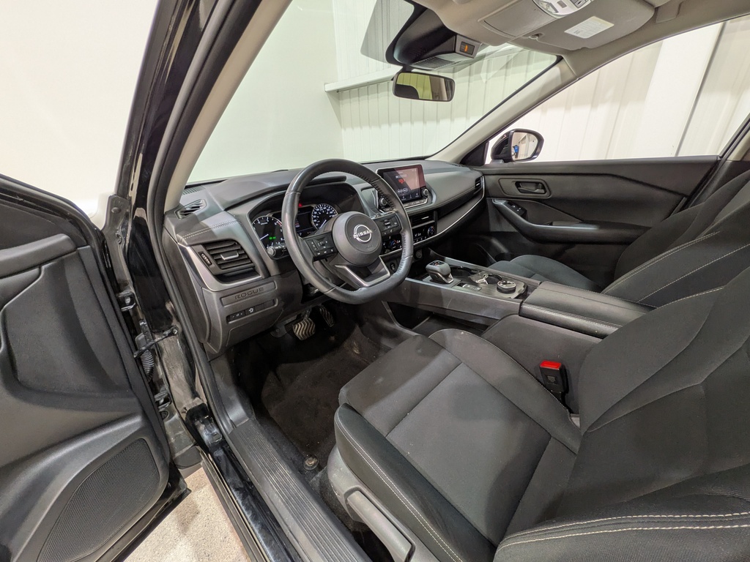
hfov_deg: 102.1
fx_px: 303
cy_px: 281
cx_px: 375
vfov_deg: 85.7
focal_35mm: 14
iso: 62
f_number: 2.2
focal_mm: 1.83
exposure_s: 1/24
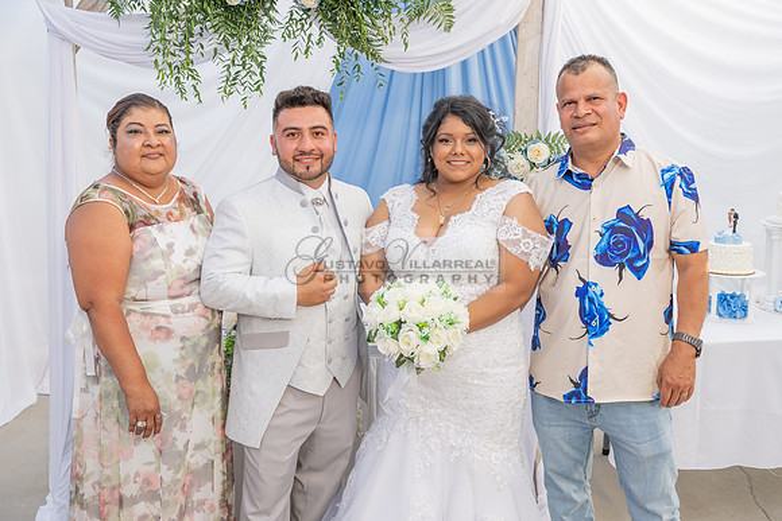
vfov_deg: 41.1
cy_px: 260
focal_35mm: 32
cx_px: 391
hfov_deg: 58.7
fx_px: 695
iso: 200
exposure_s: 1/125
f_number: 5.6
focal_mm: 32
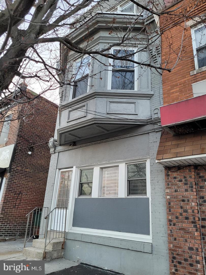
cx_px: 103
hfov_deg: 53.1
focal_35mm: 26
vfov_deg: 67.3
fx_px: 206
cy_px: 138
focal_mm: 5.4
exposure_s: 1/120
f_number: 1.8
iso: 250
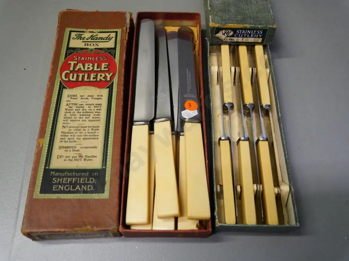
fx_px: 302
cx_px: 174
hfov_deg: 60.0
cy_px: 130
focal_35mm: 30
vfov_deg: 46.8
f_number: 3.7
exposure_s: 1/320
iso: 3200
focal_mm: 15
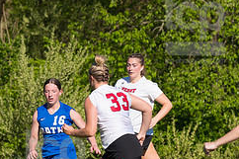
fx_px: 4763
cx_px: 55
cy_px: 165
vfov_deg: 1.9
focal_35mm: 718
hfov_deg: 2.9
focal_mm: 200
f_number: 5.6
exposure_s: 1/1600
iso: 250
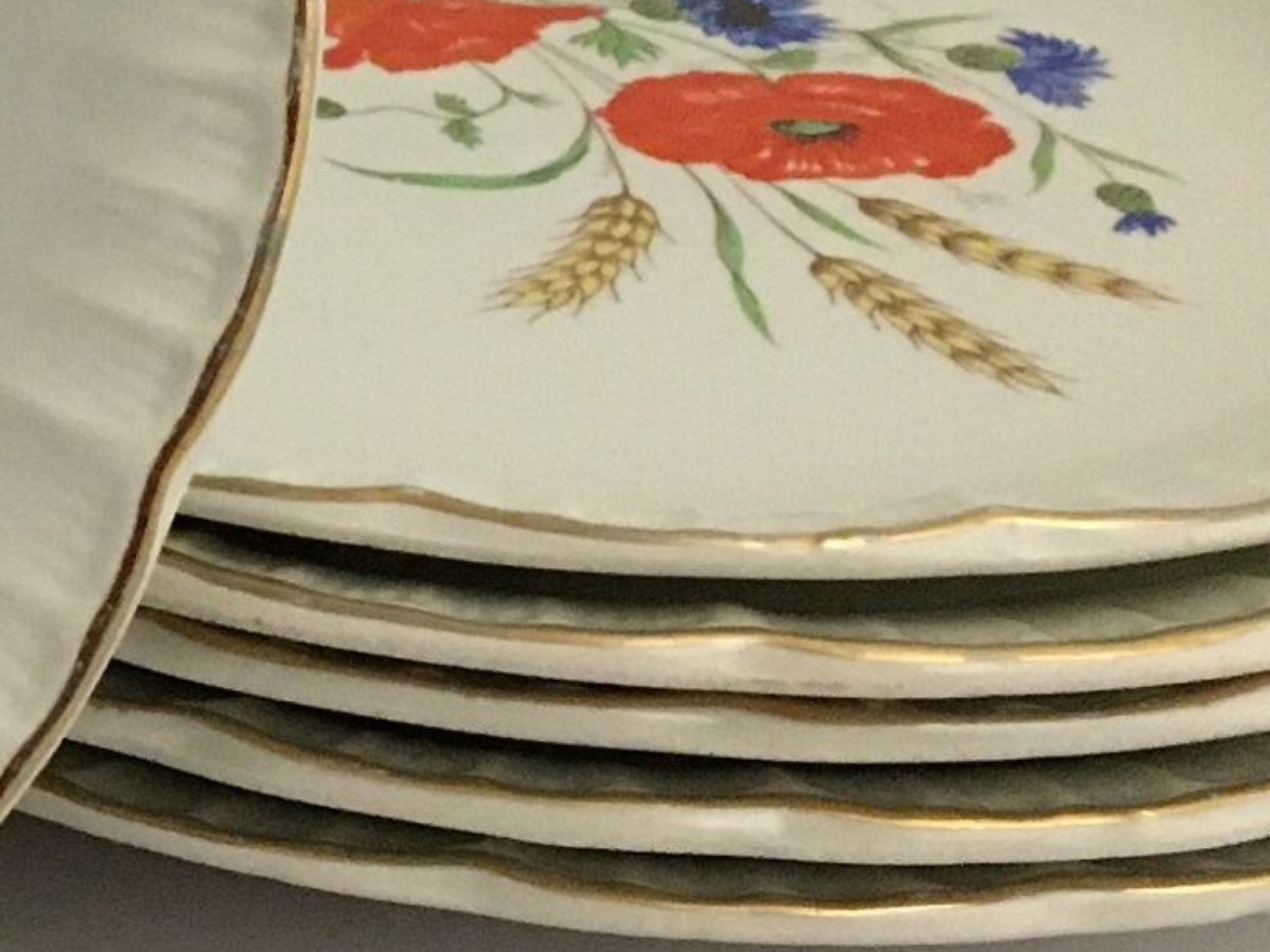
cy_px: -184
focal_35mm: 112
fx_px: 4108
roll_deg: +1.2
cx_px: -545
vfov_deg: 12.9
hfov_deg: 16.3
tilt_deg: -17.6
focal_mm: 4.15
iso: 200
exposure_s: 1/17
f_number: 2.2
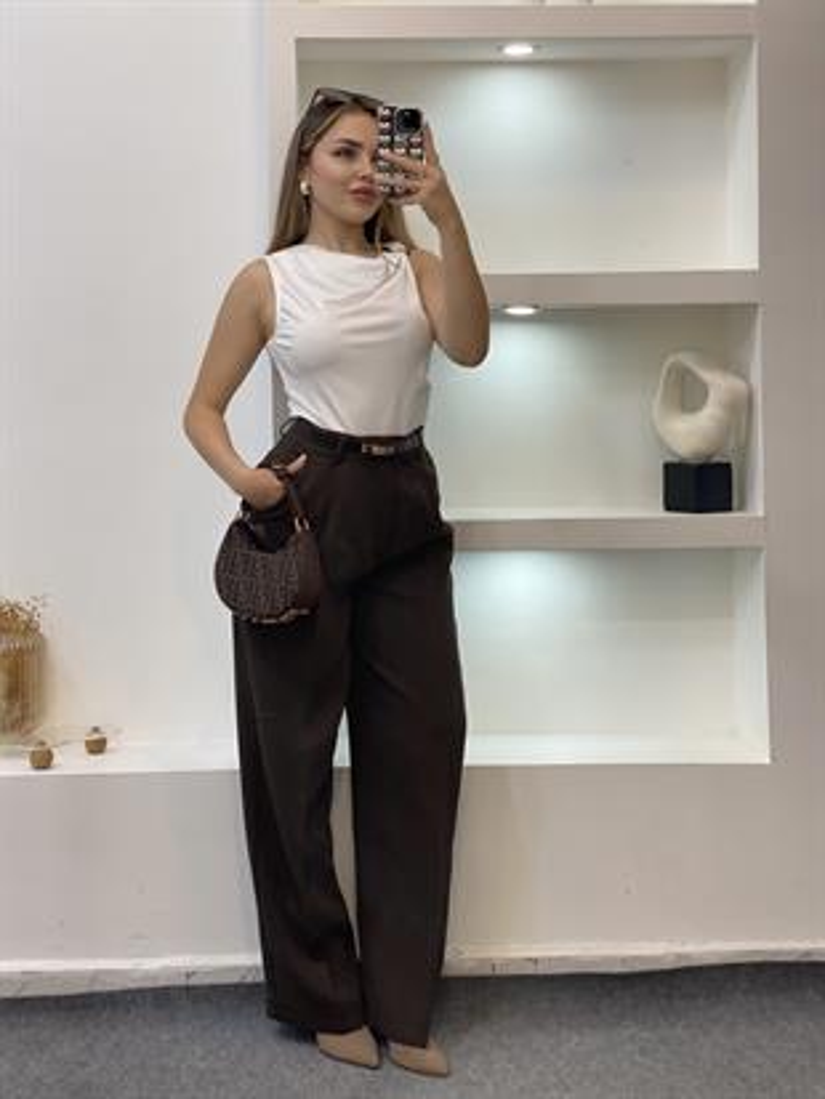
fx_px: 1652
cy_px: 550
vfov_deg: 36.8
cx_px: 412
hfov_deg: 28.0
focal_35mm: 52
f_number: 2
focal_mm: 6
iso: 80
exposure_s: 1/100
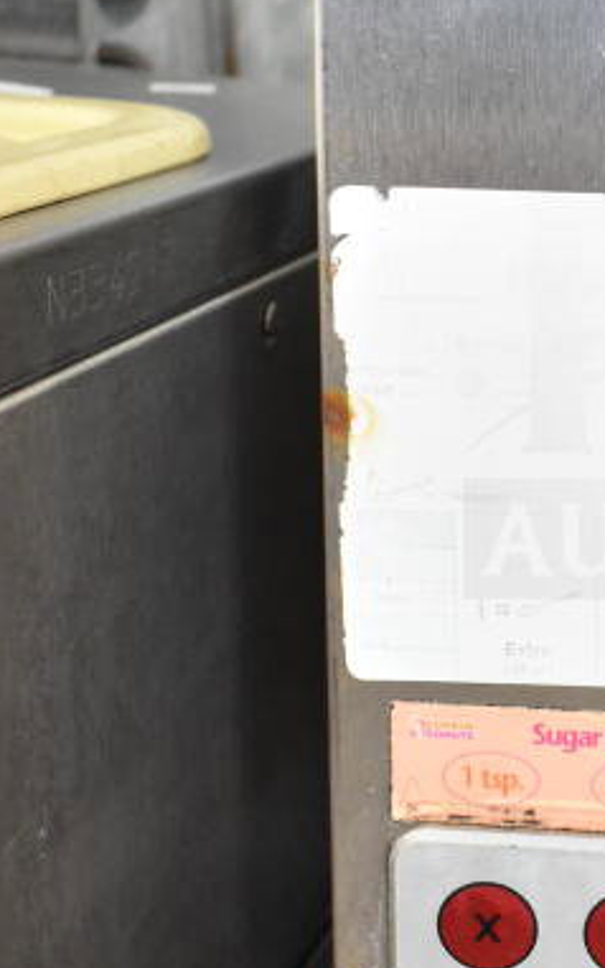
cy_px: 396
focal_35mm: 66
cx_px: 747
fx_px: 1742
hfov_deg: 18.6
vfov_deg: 31.0
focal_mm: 18
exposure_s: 1/80
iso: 1600
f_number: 4.5
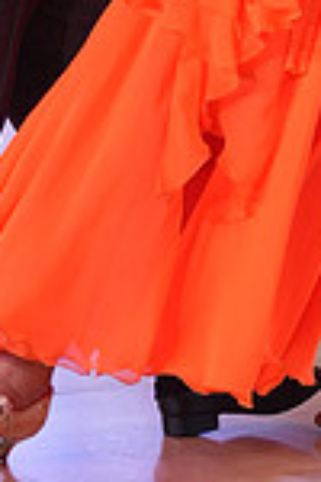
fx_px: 4614
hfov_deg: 4.0
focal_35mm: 345
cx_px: 140
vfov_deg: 5.9
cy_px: -206
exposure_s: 1/500
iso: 2500
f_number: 4
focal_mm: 89
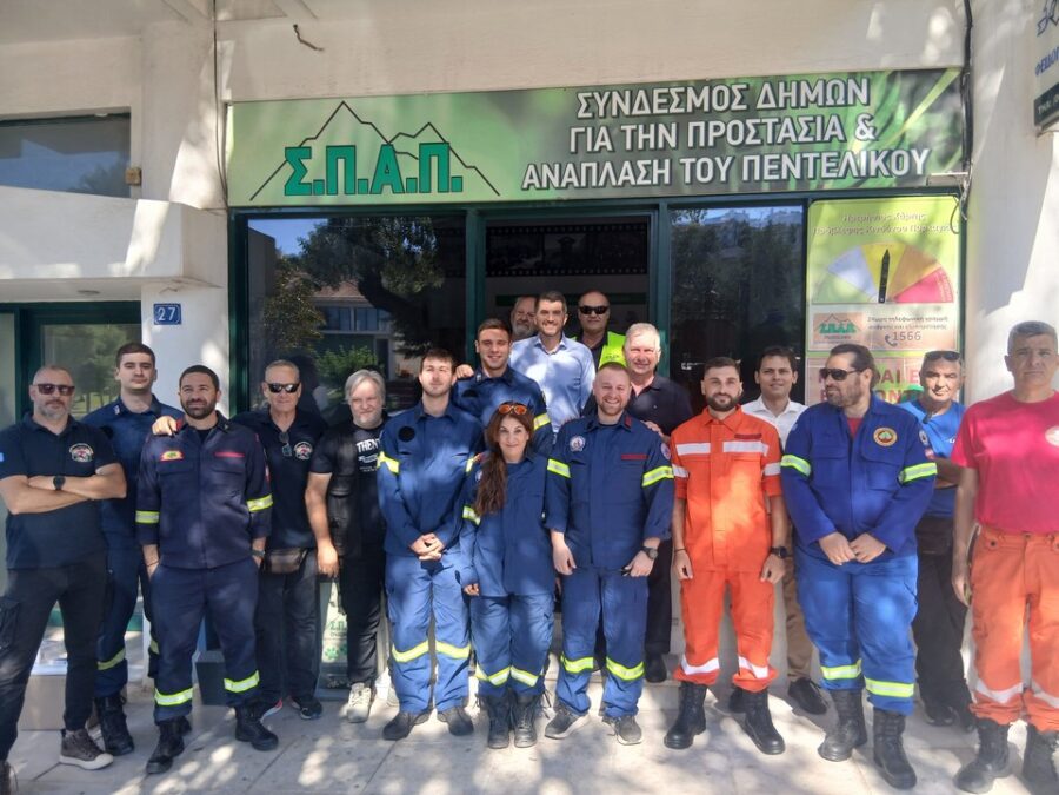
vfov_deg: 53.1
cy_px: 398
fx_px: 795
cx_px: 530
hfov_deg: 67.3
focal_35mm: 26
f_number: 1.8
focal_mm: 3.98
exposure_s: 1/106
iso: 20
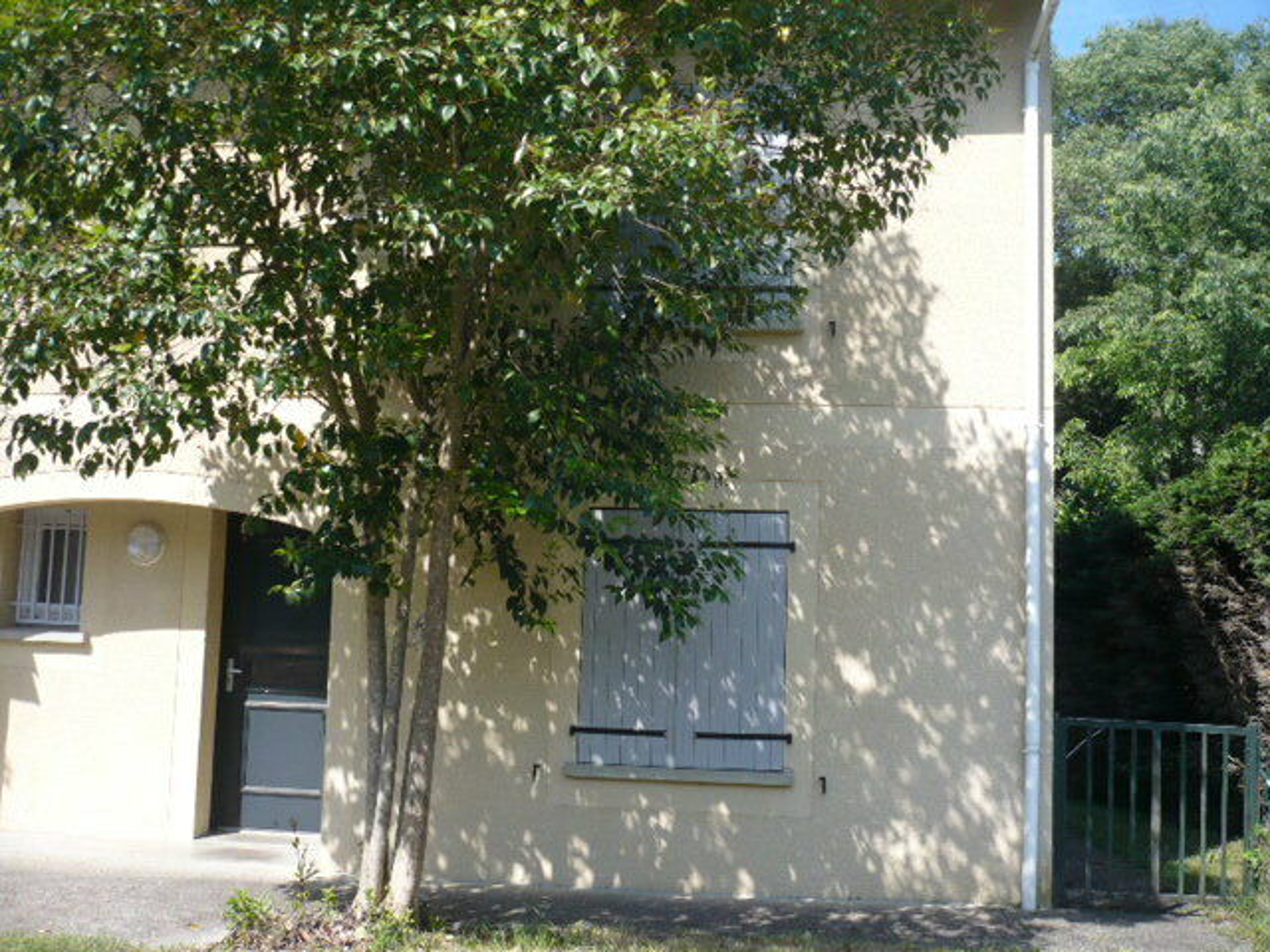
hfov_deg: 52.6
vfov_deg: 40.7
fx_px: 1284
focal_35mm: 35
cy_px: 476
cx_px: 635
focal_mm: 5.8
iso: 100
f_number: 2.8
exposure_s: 1/640
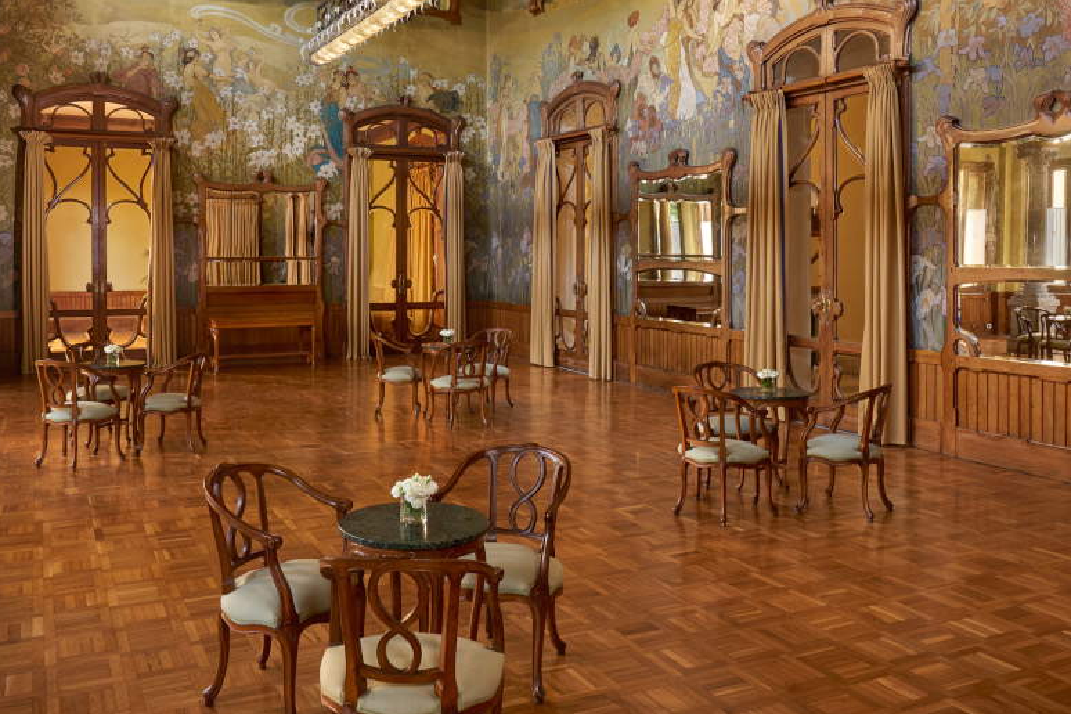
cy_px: 259
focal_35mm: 31
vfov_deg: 41.9
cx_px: 472
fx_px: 922
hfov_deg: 60.1
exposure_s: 1.6
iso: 200
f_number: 14
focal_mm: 16
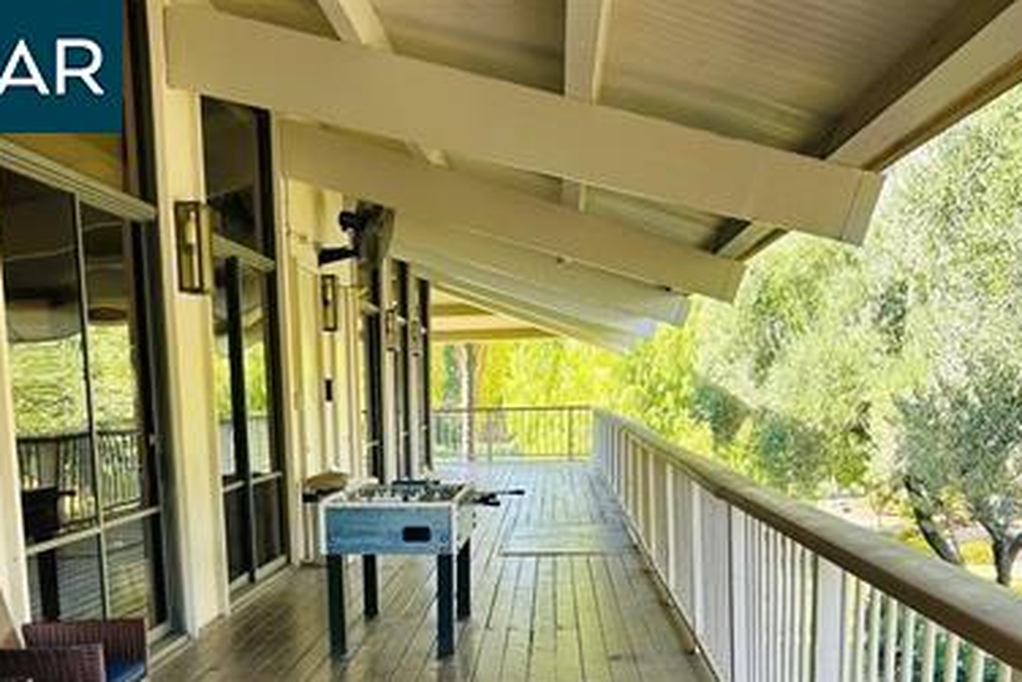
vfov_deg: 27.9
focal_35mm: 46
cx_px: 448
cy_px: 649
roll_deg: +1.6
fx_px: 1306
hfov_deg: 42.7
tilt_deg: -10.4
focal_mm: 5.7
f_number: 1.5
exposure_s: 1/152
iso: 40
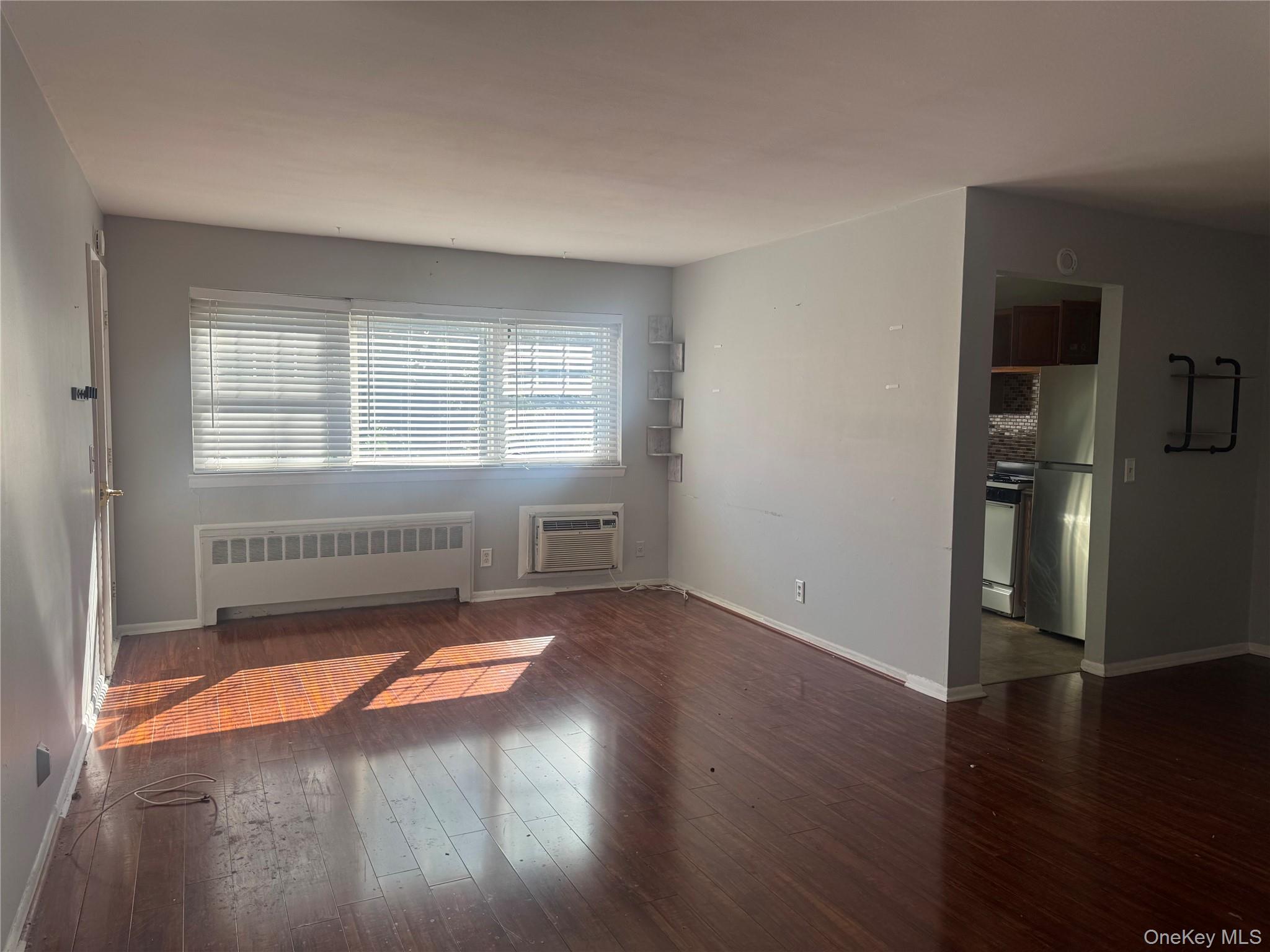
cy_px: 476
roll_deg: -0.4
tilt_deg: -4.8
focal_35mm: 24
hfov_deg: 71.6
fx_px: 881
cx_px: 635
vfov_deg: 56.8
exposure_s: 1/404
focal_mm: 6.76
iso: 80
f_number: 1.78
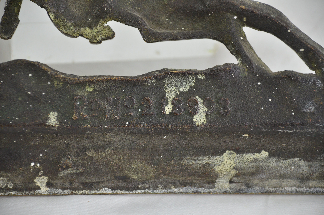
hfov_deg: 10.2
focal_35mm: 202
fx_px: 1819
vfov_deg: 6.8
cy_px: 108
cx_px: 162
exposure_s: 1/200
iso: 800
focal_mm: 135
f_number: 5.6
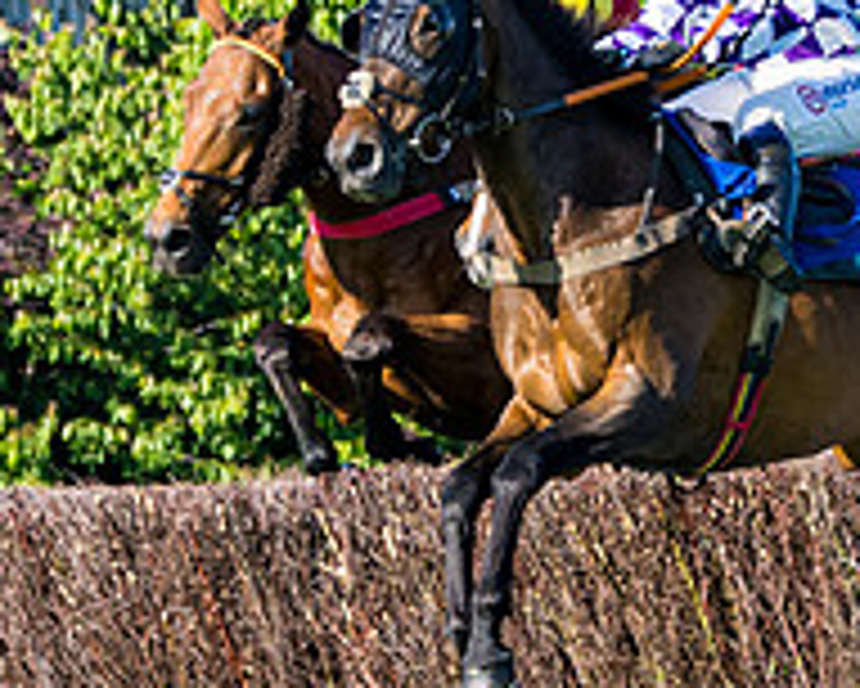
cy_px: 493
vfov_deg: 2.3
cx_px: 943
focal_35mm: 660
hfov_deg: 2.9
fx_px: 16807
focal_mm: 95
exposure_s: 1/1600
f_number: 4
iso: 200
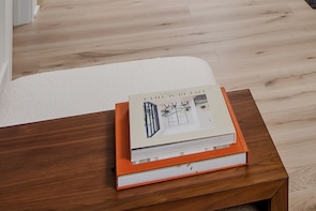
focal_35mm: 74
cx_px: 356
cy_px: -164
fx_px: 650
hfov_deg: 25.2
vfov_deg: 15.8
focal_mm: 19
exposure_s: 1/200
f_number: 9
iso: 200
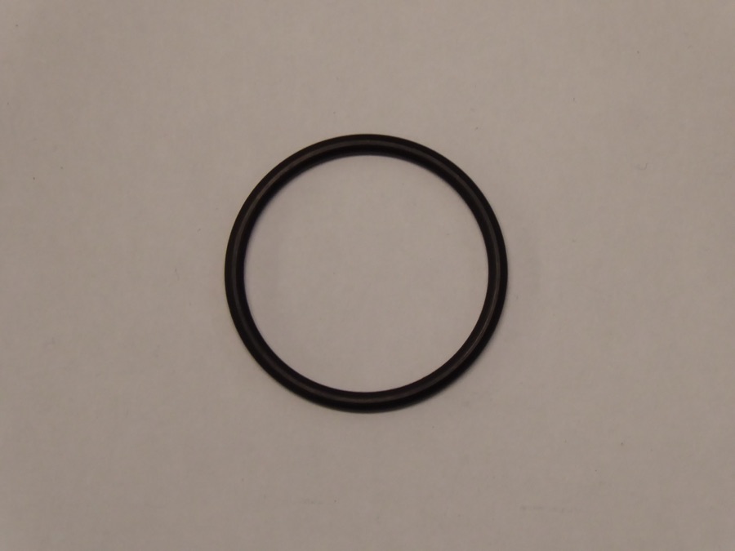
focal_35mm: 257
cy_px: 276
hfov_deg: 7.7
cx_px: 368
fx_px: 5457
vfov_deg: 5.8
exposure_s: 1/60
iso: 400
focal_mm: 41.4
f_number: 5.6
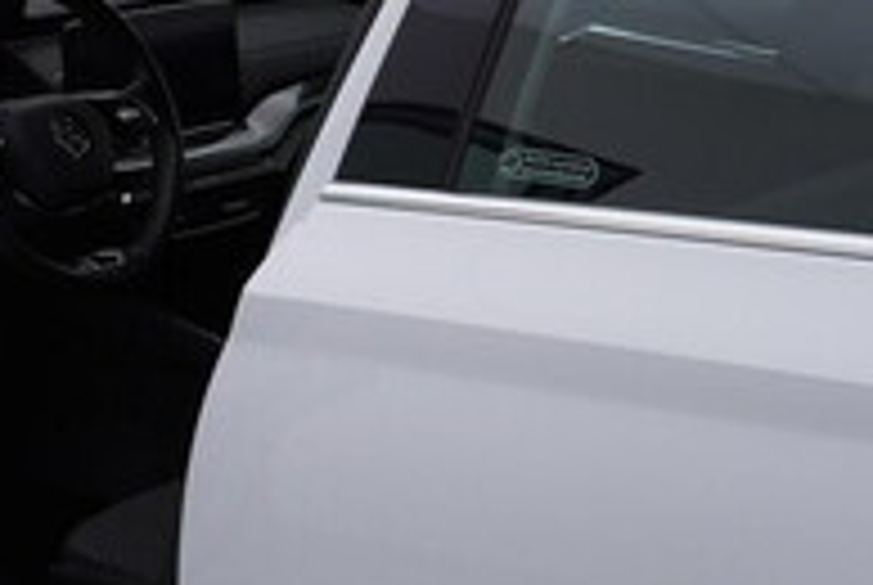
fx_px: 2477
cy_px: 394
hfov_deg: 18.6
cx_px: -261
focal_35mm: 102
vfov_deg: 13.4
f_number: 4.5
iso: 125
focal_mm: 24
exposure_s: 1/100
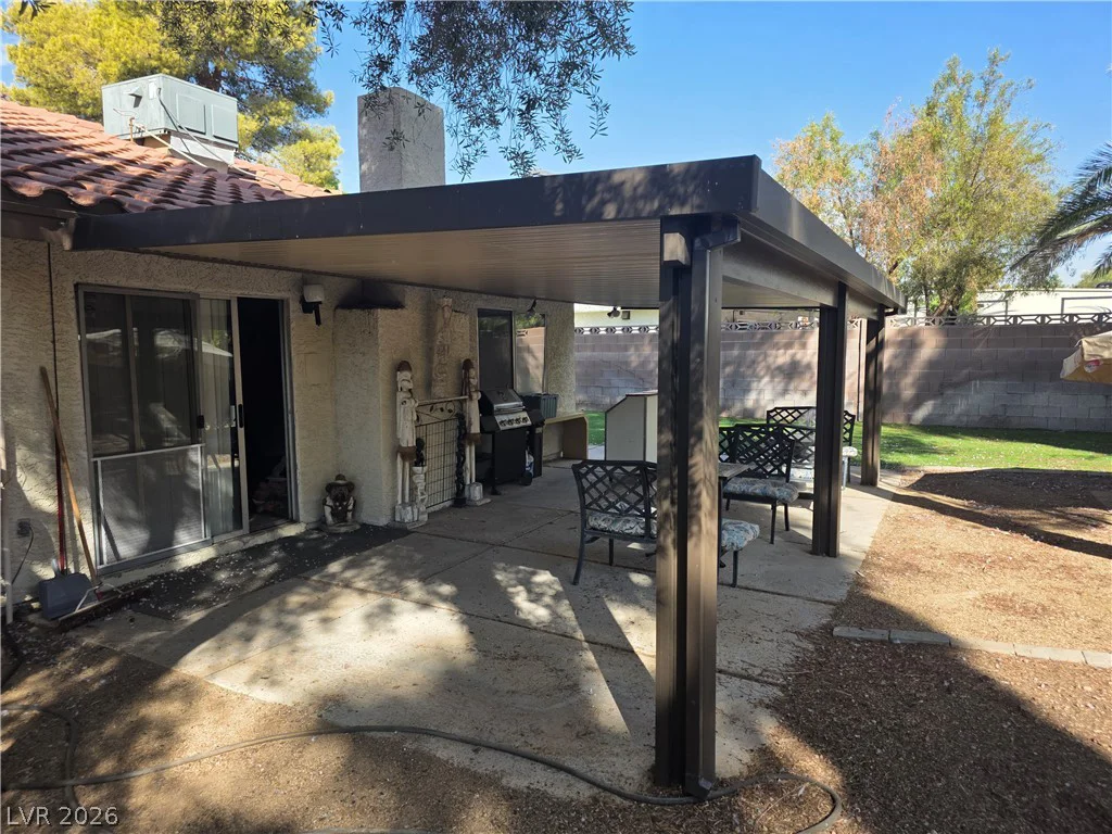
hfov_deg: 73.9
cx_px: 556
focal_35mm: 23
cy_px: 417
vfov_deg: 58.9
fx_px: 739
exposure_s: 1/2302
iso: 80
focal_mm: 6.3
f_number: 1.7
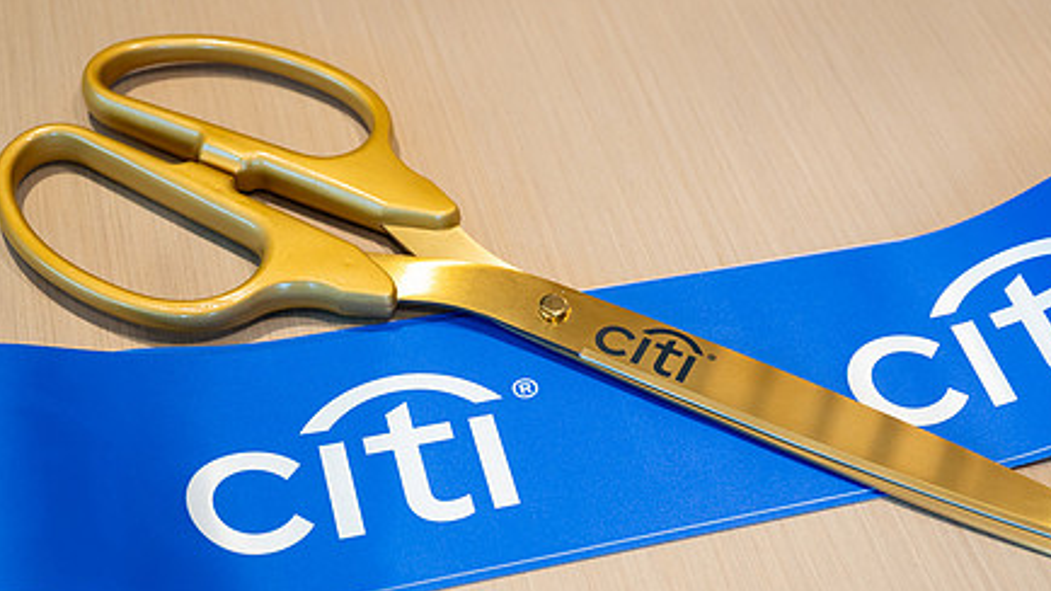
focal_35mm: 59
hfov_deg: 35.4
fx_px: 1644
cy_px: 348
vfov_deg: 20.4
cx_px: 569
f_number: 3.2
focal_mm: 41
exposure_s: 1/250
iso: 1000
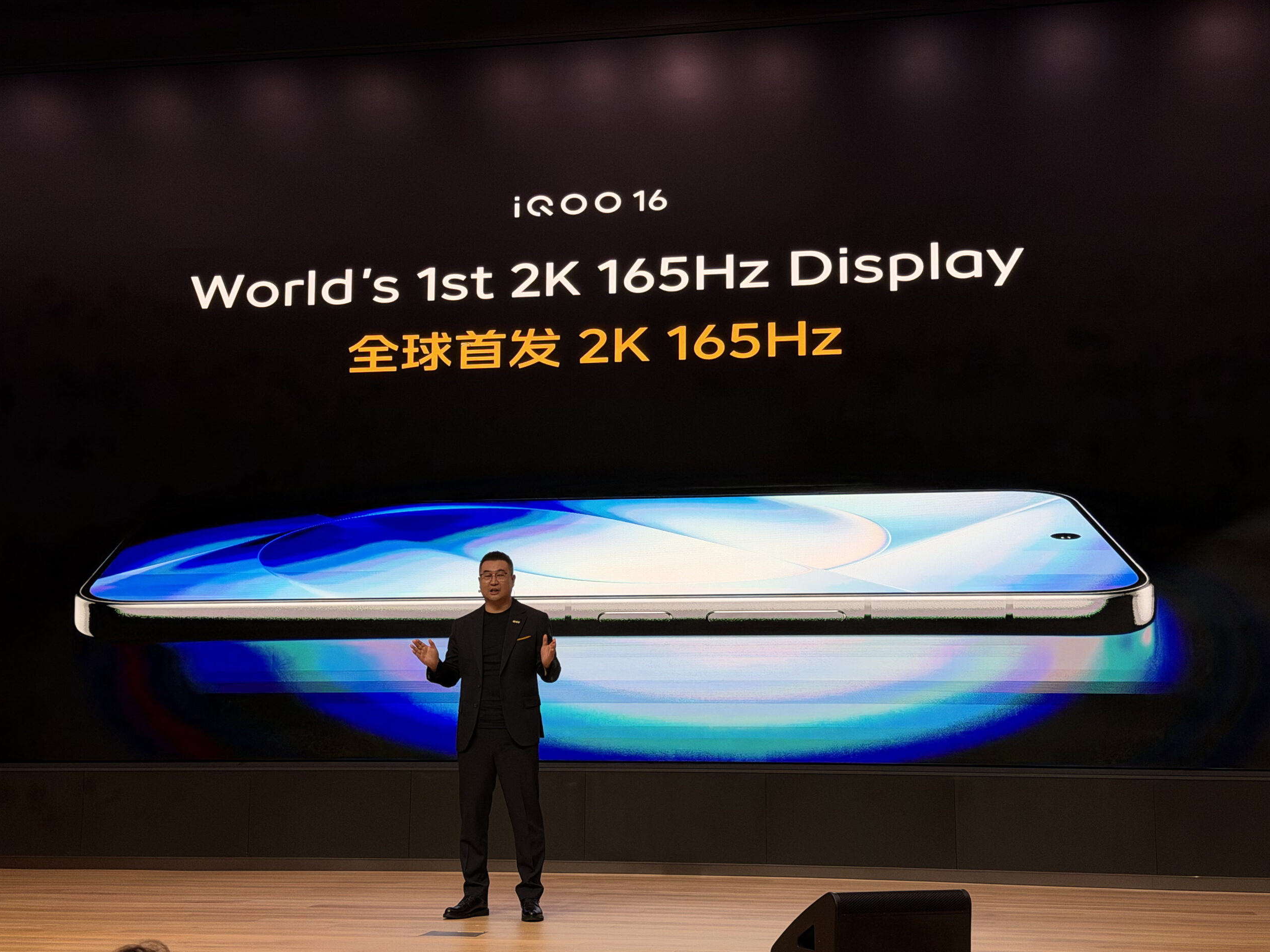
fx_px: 1798
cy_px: 484
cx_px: 646
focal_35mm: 49
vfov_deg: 29.7
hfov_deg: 38.9
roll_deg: +0.2
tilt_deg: +8.2
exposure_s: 1/278
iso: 64
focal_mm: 6.76
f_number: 1.78
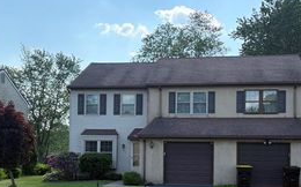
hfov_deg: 38.2
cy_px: 138
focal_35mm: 53
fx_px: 434
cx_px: 164
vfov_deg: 24.1
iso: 50
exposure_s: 1/2283
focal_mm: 5.96
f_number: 1.6
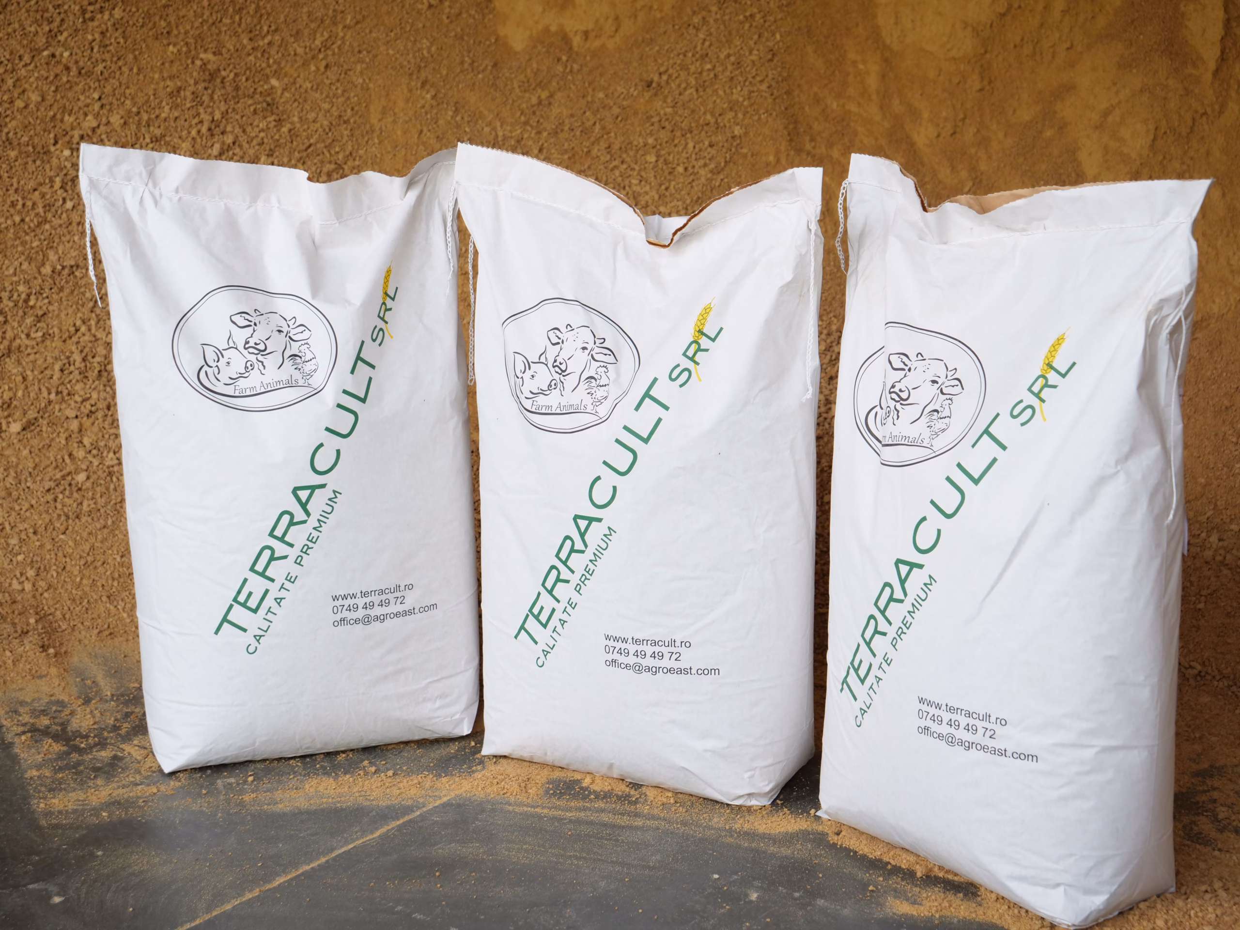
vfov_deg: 29.1
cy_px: 465
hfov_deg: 38.2
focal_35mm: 50
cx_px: 620
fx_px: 1791
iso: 400
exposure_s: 1/200
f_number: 3.5
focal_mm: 25
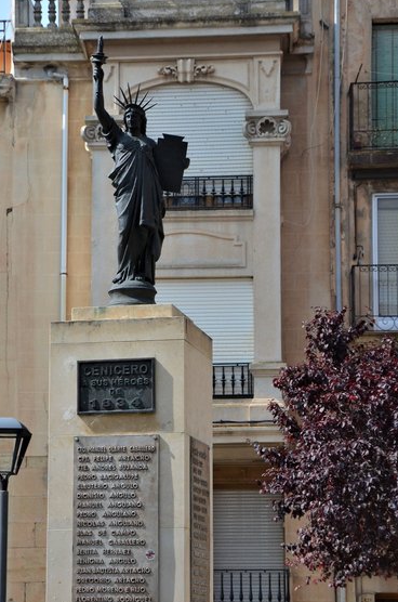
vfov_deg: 18.9
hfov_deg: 12.6
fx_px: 1800
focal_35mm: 108
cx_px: 147
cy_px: 376
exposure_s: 1/1600
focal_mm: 50
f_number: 7.1
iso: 640
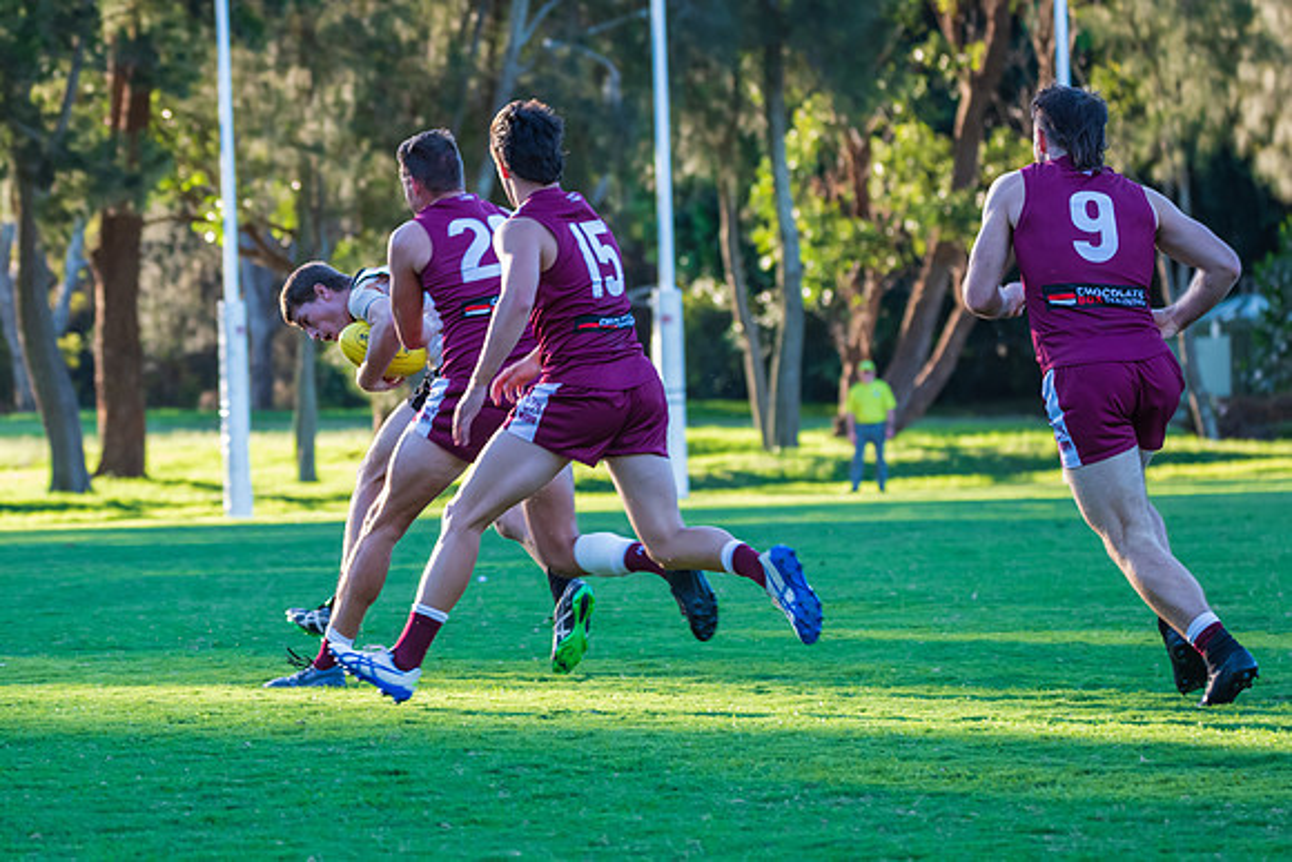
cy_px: 423
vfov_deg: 6.5
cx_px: 469
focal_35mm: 213
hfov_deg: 9.7
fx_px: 7629
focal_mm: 150
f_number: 6.3
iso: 1000
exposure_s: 1/320
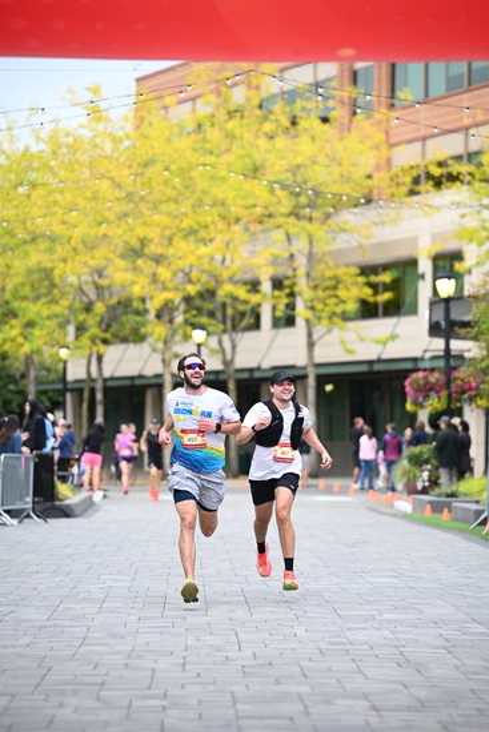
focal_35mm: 130
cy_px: 366
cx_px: 244
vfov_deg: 15.8
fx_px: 2647
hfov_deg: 10.6
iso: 1000
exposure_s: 1/2000
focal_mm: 130
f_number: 2.8
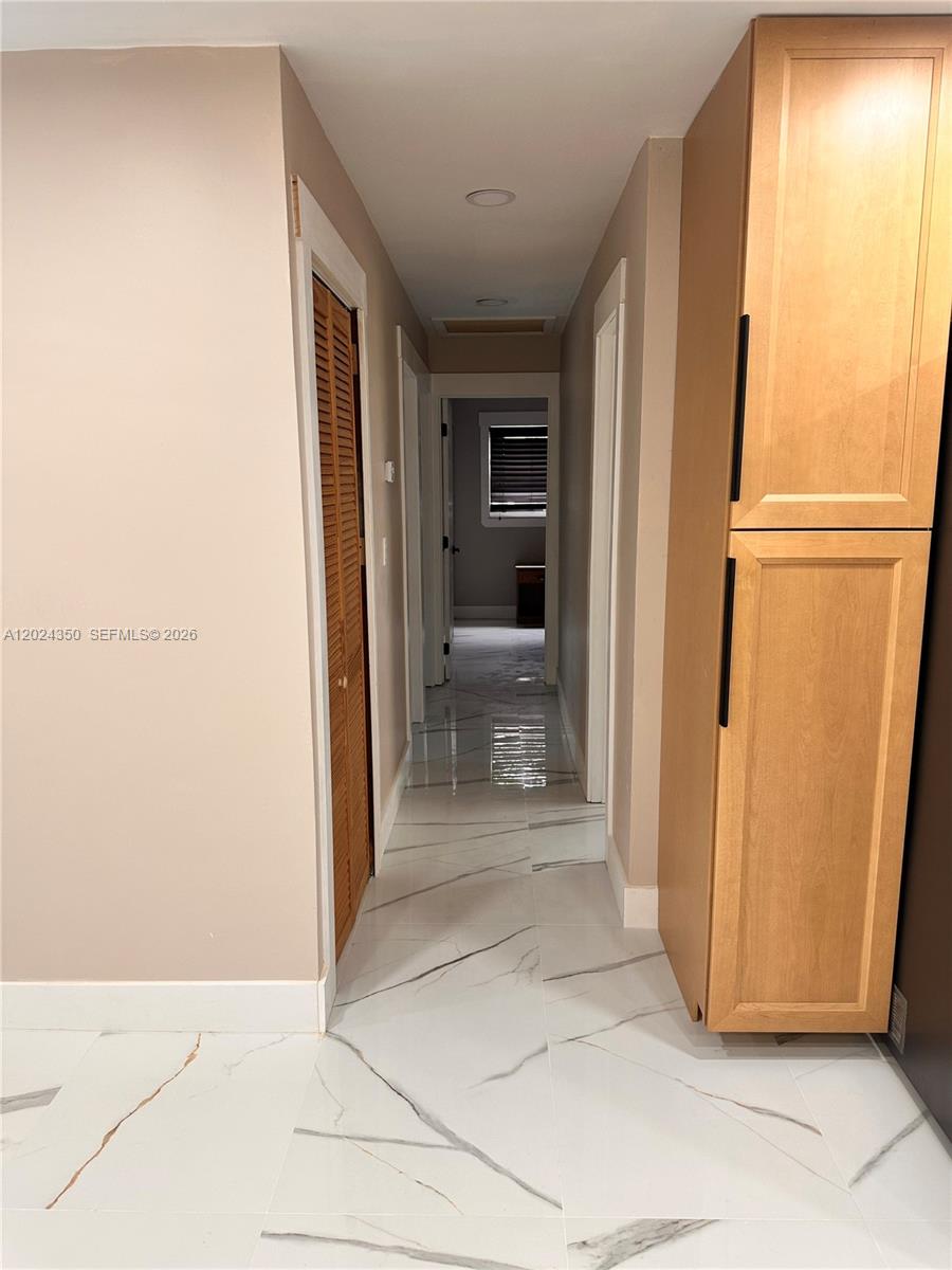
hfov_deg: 56.8
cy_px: 635
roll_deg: -1.6
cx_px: 476
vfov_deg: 71.6
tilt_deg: -9.0
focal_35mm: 24
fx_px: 880
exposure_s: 1/60
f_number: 1.78
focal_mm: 6.86
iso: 125
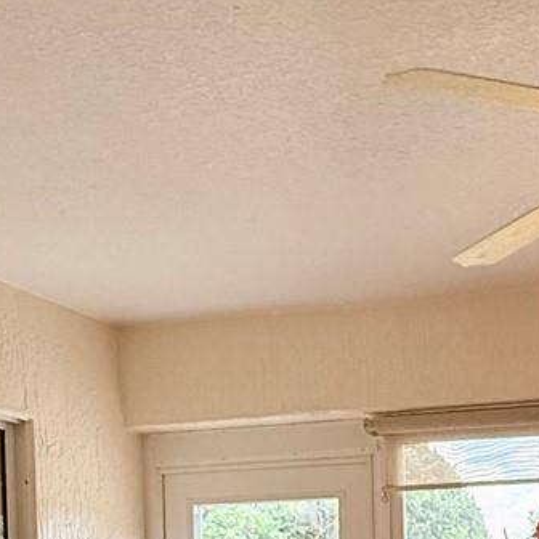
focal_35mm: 59
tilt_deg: -0.7
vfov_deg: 25.7
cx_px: 648
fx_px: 1039
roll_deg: +1.2
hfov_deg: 26.0
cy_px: 666
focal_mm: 2.22
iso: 160
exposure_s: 1/120
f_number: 2.2
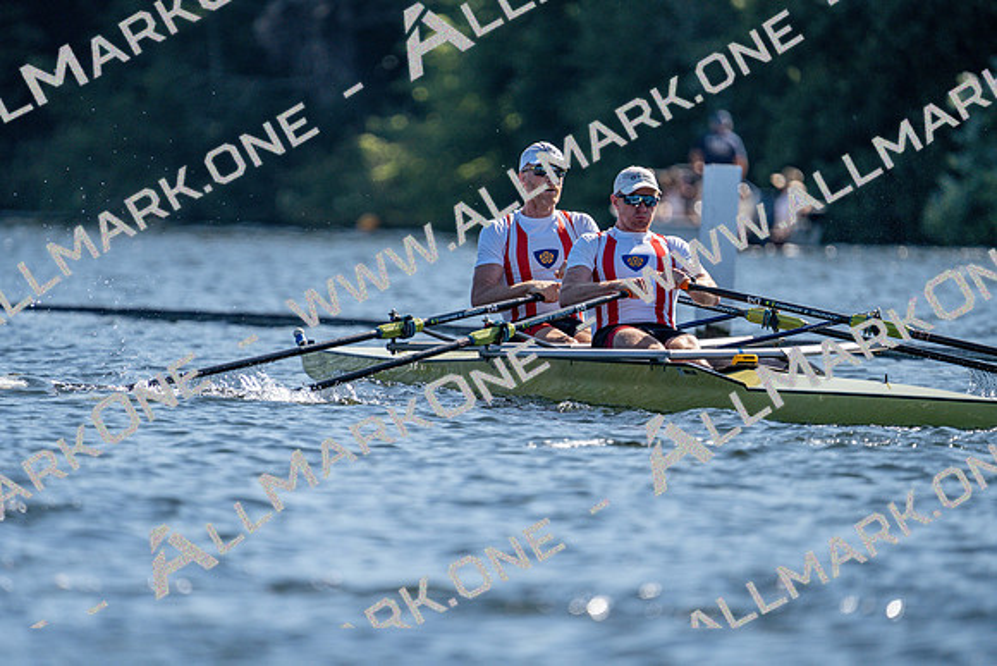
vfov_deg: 2.3
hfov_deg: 3.5
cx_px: 498
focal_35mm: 594
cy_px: 333
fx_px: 16454
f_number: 6.3
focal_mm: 594
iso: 250
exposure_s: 1/1600
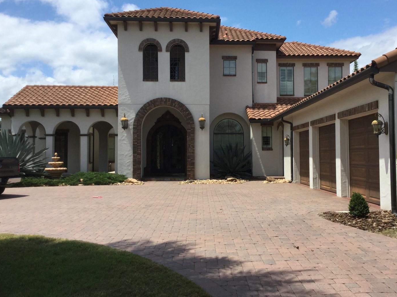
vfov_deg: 39.6
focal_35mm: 36
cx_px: 223
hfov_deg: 51.2
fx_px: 413
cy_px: 138
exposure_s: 1/1664
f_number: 2.4
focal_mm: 3.3
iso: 25
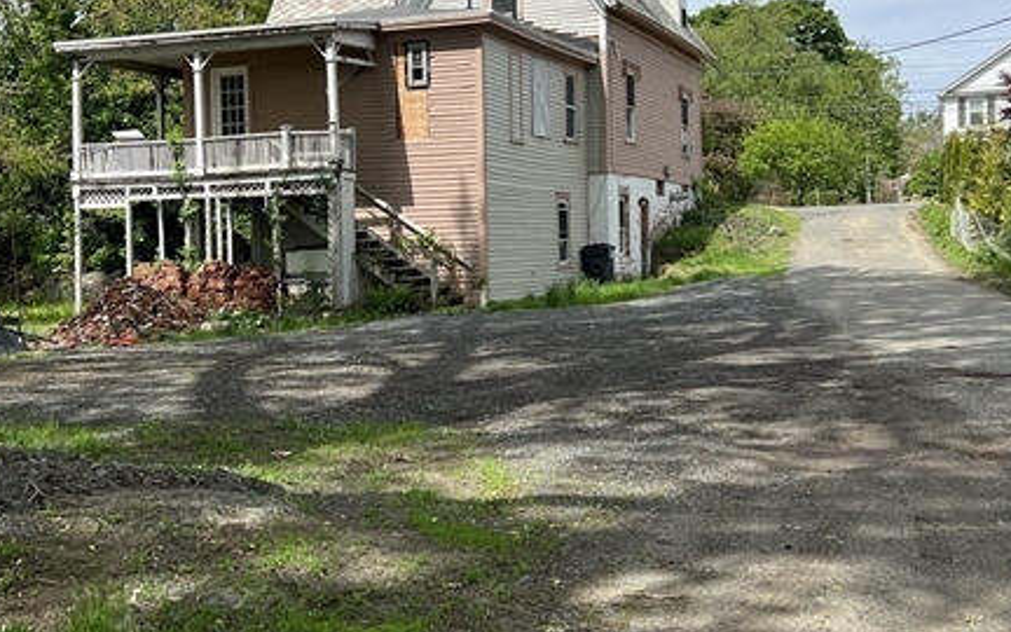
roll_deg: +0.7
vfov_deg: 26.3
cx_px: 494
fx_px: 1350
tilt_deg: +1.1
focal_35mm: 49
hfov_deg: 41.1
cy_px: 260
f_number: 1.5
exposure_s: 1/5076
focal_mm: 5.7
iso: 50
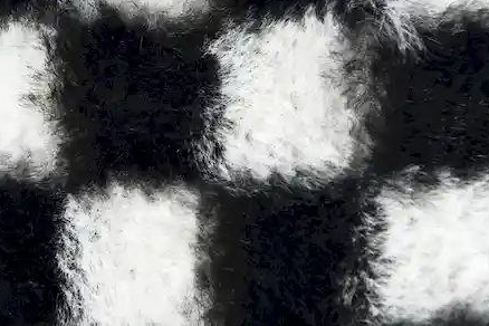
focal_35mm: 160
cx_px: 249
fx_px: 2173
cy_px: 75
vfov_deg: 8.6
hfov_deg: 12.8
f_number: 9
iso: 320
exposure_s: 1/125
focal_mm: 70
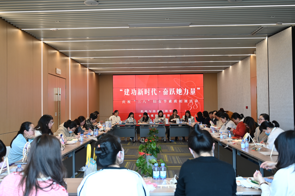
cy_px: 98
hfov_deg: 56.5
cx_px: 148
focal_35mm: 34
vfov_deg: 39.4
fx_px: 274
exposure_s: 1/100
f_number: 4
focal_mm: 33.5
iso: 800
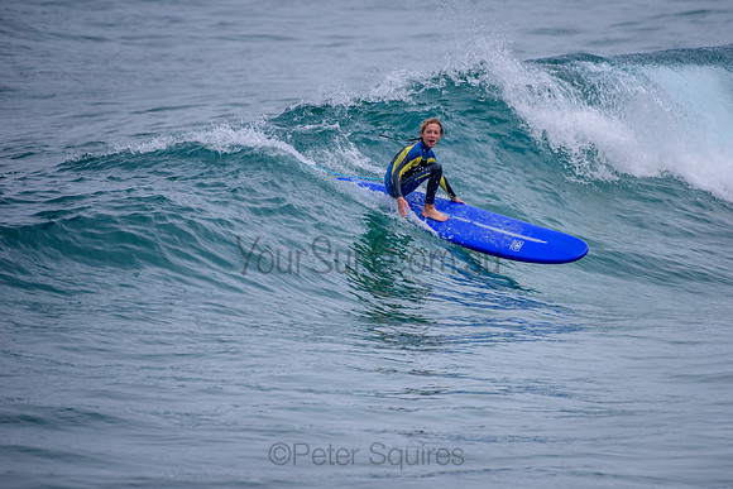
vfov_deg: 2.2
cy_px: 219
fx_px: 12485
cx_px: 449
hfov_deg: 3.4
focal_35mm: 613
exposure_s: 1/2000
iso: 160
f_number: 5.6
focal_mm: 500
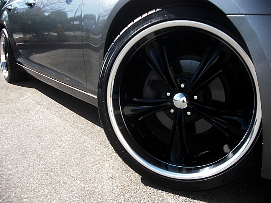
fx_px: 282
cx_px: 136
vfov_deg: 39.7
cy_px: 102
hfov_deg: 51.4
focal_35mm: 36
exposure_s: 1/320
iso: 50
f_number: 2.8
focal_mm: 6.3
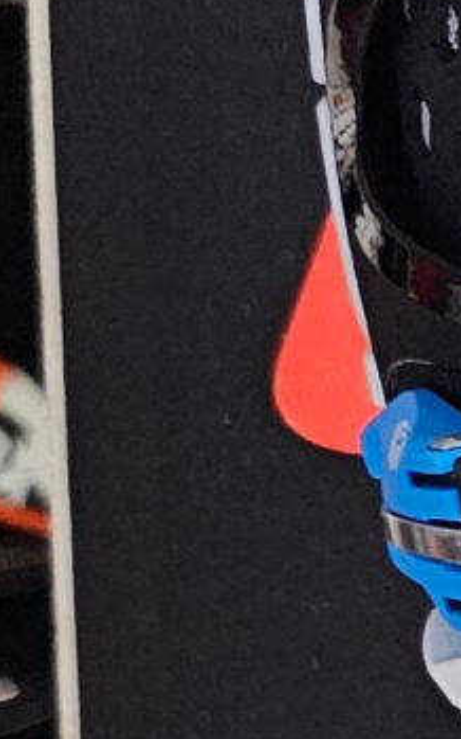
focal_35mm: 179
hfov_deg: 6.5
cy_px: 1323
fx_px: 3600
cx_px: 1516
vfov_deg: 11.0
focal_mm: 6.3
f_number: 1.7
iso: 640
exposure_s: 1/50
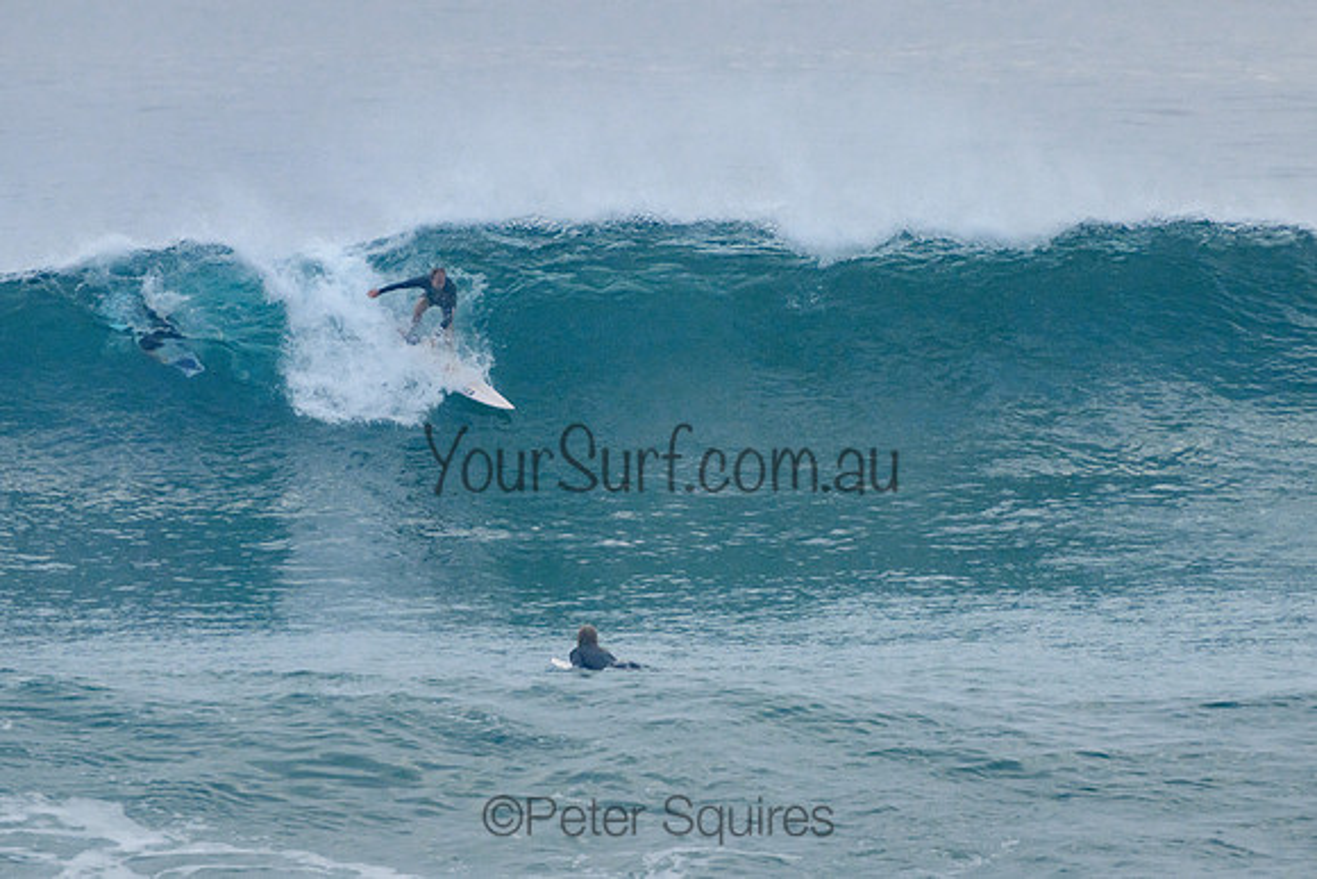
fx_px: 20104
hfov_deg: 3.8
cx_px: 752
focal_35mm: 549
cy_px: 386
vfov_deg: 2.5
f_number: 5.6
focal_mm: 400
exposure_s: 1/1250
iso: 500
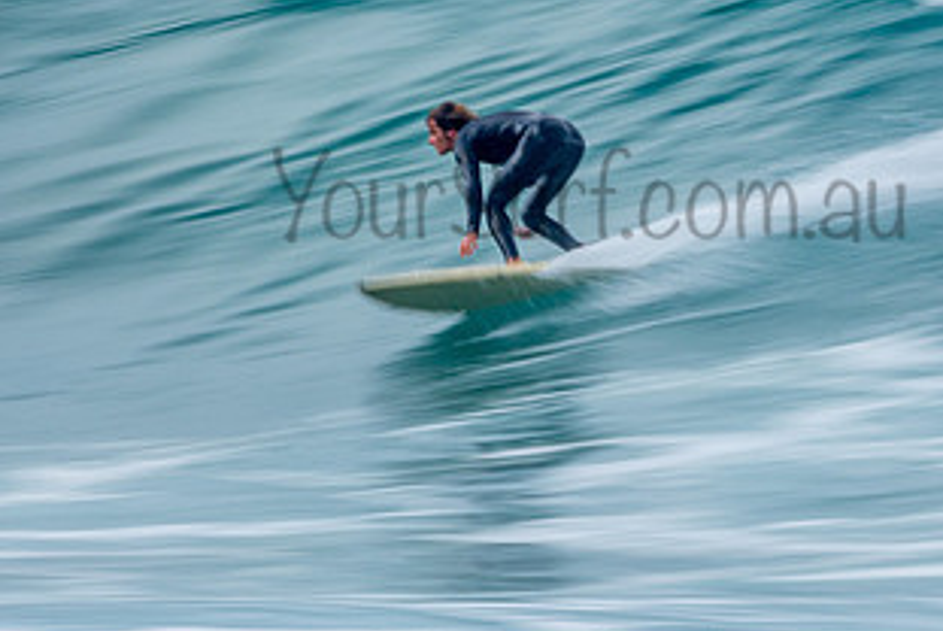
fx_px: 35185
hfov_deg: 1.5
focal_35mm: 1342
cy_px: 168
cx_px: 585
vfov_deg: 1.0
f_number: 25
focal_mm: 480
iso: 100
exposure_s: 1/25
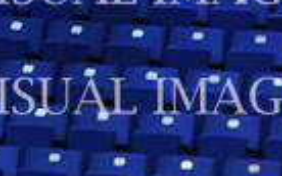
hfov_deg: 2.5
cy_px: 481
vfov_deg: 1.5
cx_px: 314
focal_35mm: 857
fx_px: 6581
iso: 8000
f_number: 2.8
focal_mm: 200
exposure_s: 1/1000
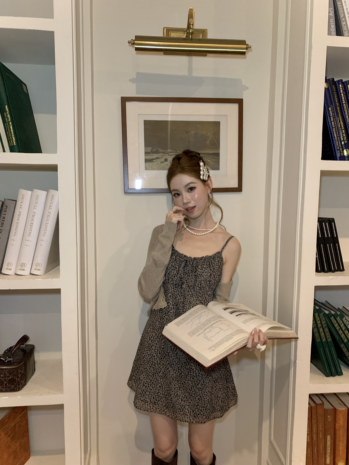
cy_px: 232
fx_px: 350
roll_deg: +0.0
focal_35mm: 26
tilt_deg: -5.2
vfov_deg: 67.3
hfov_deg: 53.1
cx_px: 174
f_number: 1.8
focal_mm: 4.25
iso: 400
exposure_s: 1/52
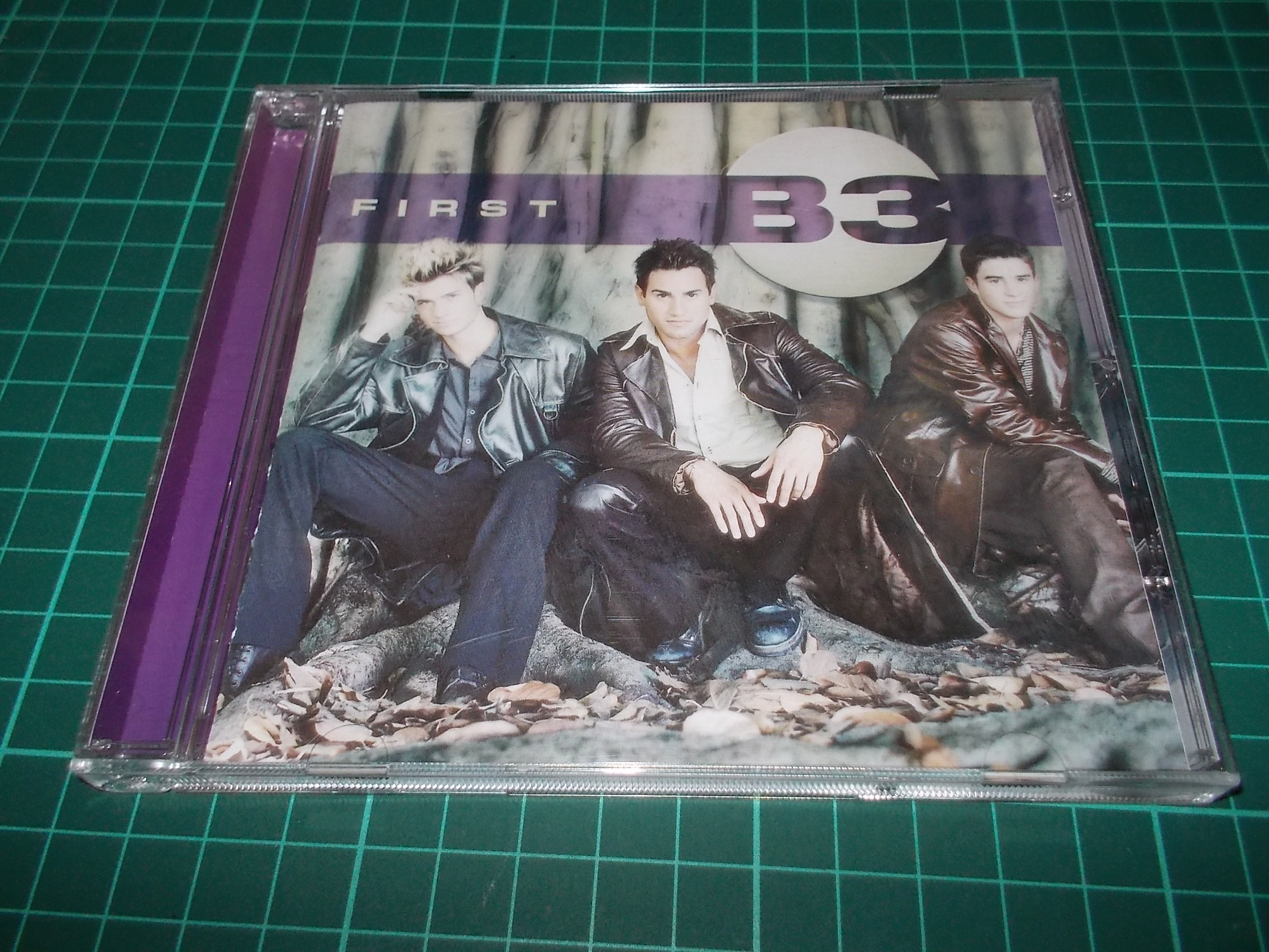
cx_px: 634
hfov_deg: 61.7
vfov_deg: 48.2
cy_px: 476
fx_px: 1063
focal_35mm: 29
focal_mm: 4.1
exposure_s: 1/30
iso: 200
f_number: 3.3
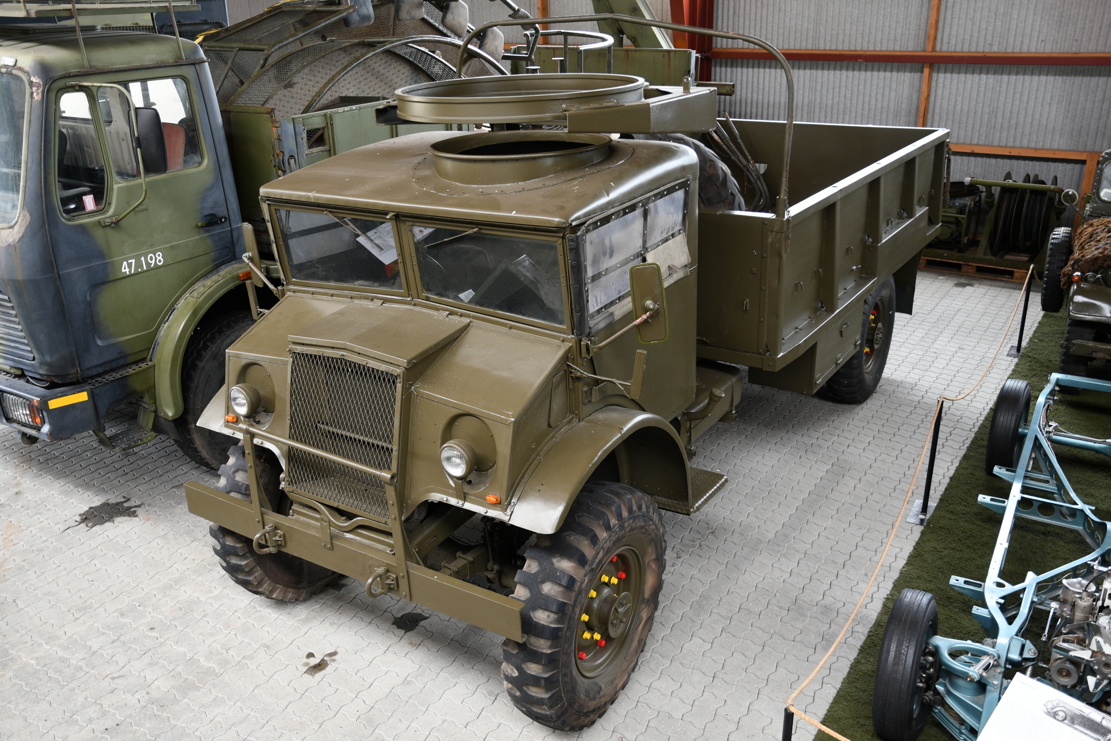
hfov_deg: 61.9
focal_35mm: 30
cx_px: 556
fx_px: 926
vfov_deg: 43.6
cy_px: 370
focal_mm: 20
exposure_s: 1/50
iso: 320
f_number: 3.5
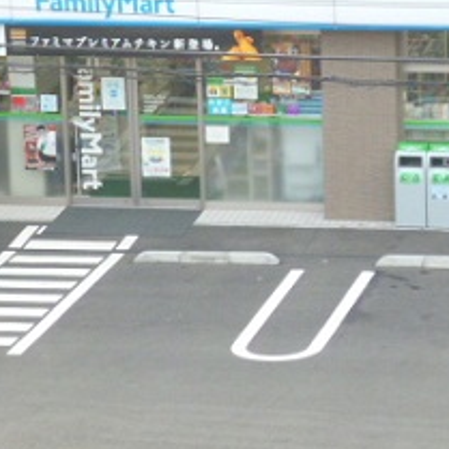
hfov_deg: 8.7
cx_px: 331
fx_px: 2964
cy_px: 133
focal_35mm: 202
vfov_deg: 8.7
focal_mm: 14.8
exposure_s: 1/100
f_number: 5.1
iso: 320
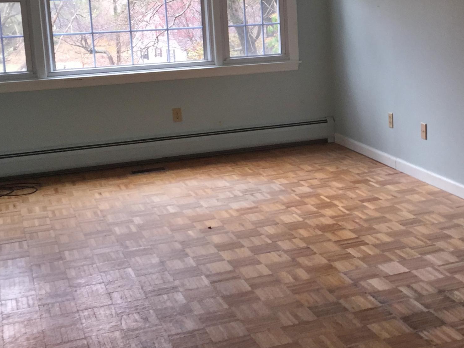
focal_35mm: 59
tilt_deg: -9.1
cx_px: 360
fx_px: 791
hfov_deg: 32.0
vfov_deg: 24.7
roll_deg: +1.6
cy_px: 112
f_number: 2.2
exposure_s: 1/30
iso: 64
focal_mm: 4.15
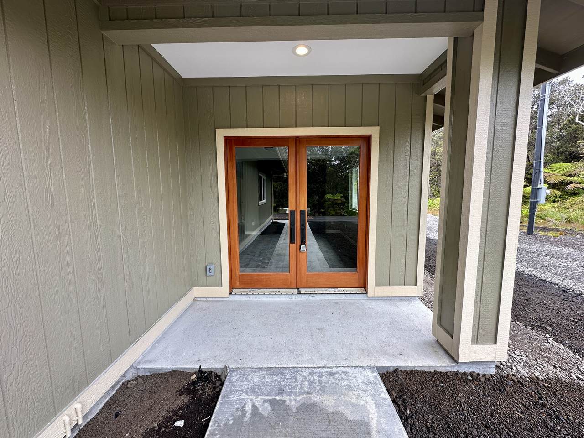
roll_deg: +0.7
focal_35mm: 14
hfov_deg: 102.1
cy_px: 219
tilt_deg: -5.9
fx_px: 236
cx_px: 292
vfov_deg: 85.7
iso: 40
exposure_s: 1/102
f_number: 2.2
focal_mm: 2.22
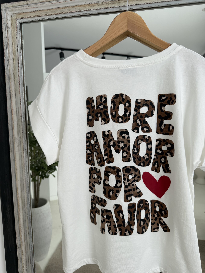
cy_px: 136
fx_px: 190
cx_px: 102
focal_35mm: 24
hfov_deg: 56.8
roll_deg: +1.0
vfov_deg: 71.6
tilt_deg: -5.7
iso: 80
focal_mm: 6.76
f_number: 1.78
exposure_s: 1/476
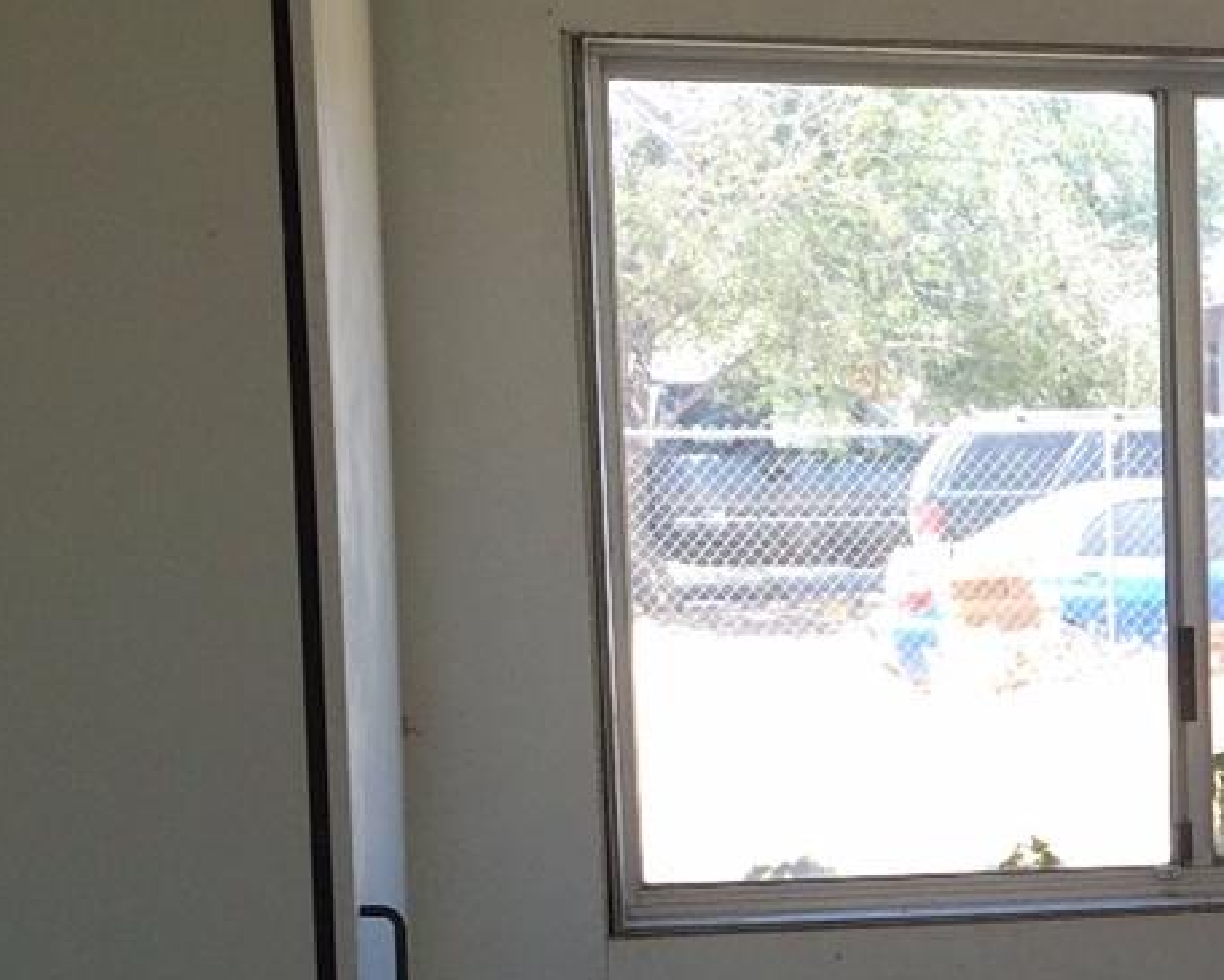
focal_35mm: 93
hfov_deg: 18.5
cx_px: 1785
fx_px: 3370
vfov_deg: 16.4
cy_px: 840
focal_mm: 4.15
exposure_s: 1/179
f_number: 2.2
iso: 32
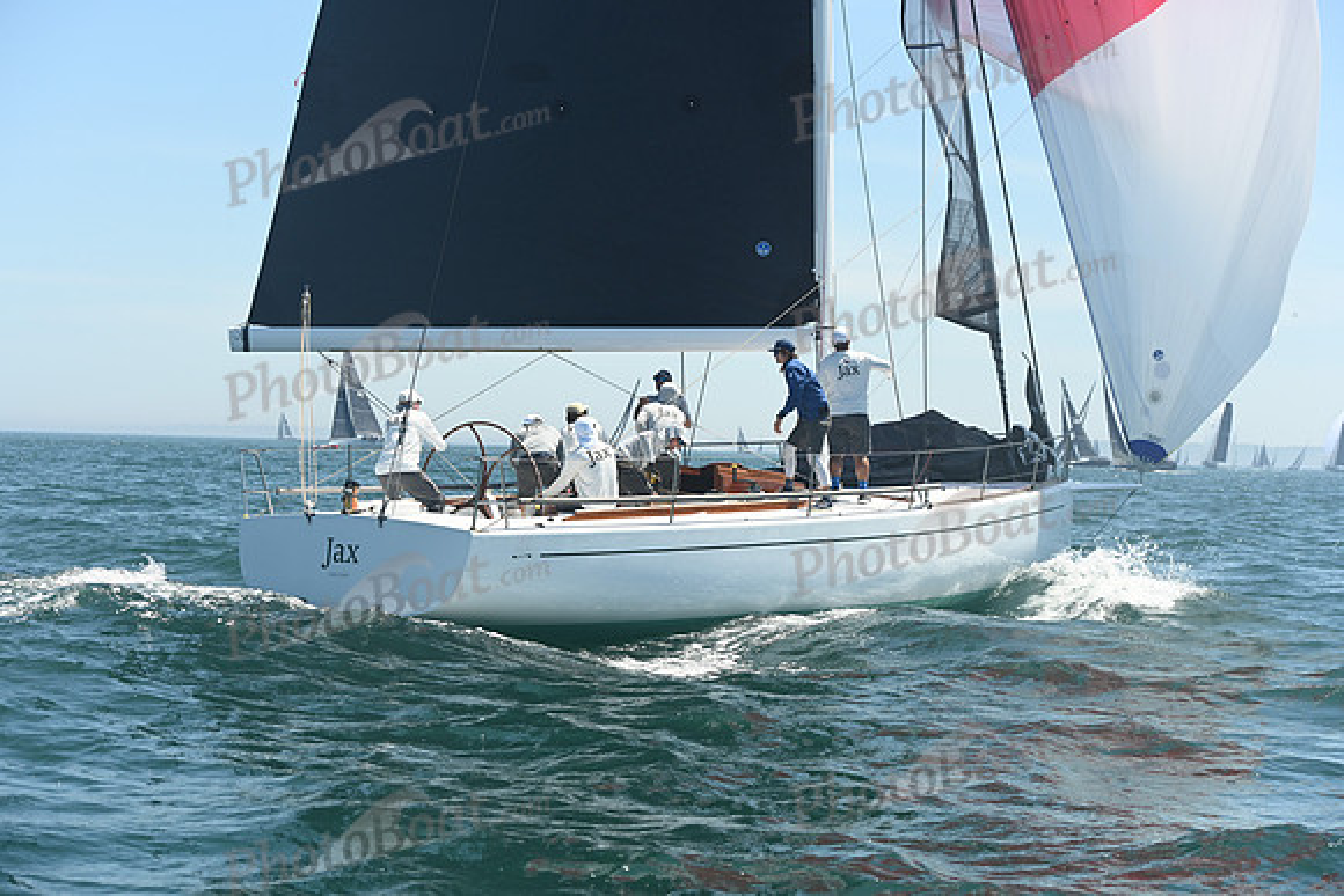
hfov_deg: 28.8
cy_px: 448
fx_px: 2614
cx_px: 672
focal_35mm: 70
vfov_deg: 19.5
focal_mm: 70
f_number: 6.3
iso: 320
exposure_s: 1/1250
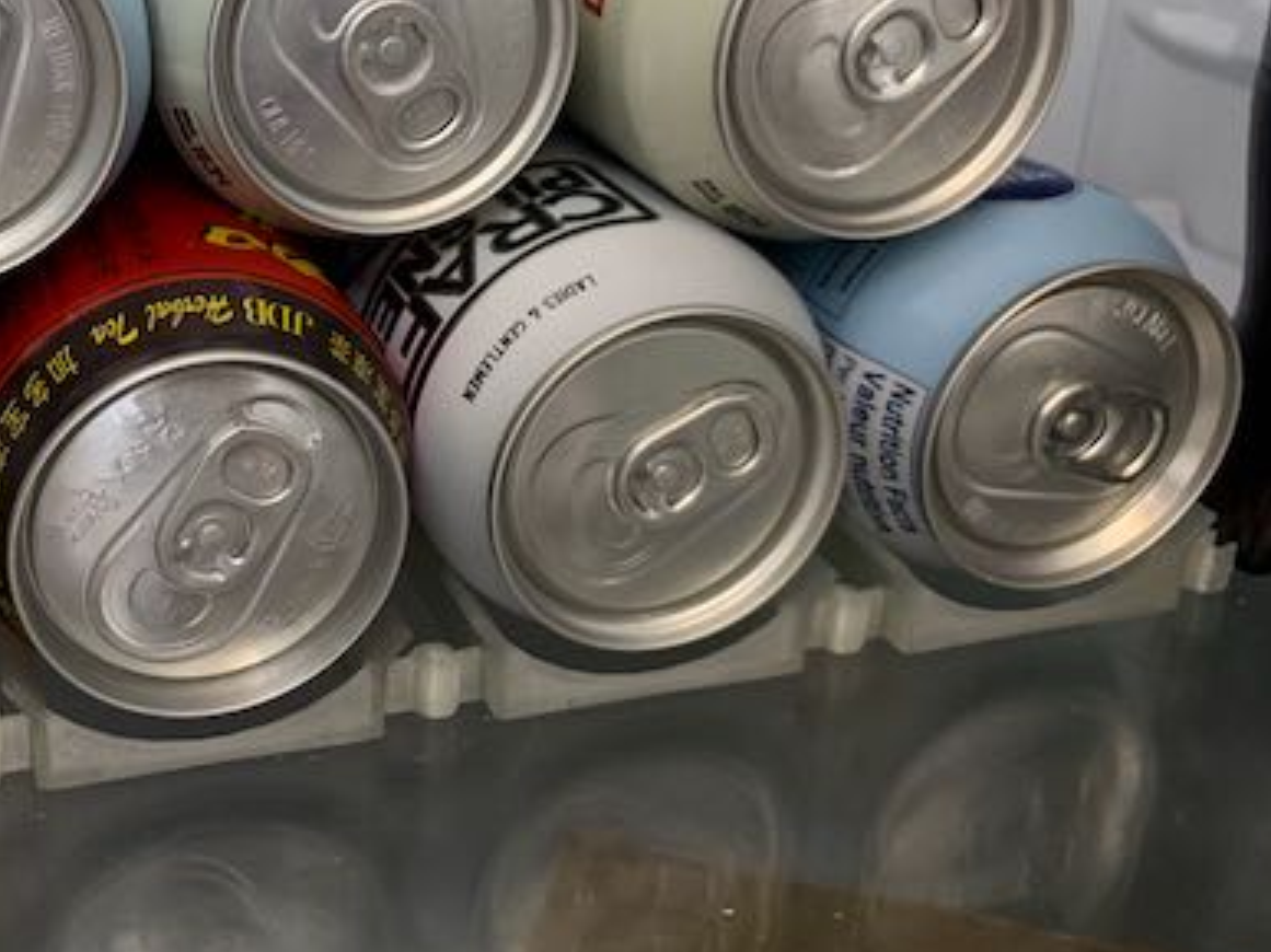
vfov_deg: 33.0
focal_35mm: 43
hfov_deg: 42.0
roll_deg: +0.2
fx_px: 1578
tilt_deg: -21.5
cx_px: 256
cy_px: 253
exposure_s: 1/49
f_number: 1.8
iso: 200
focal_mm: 4.25
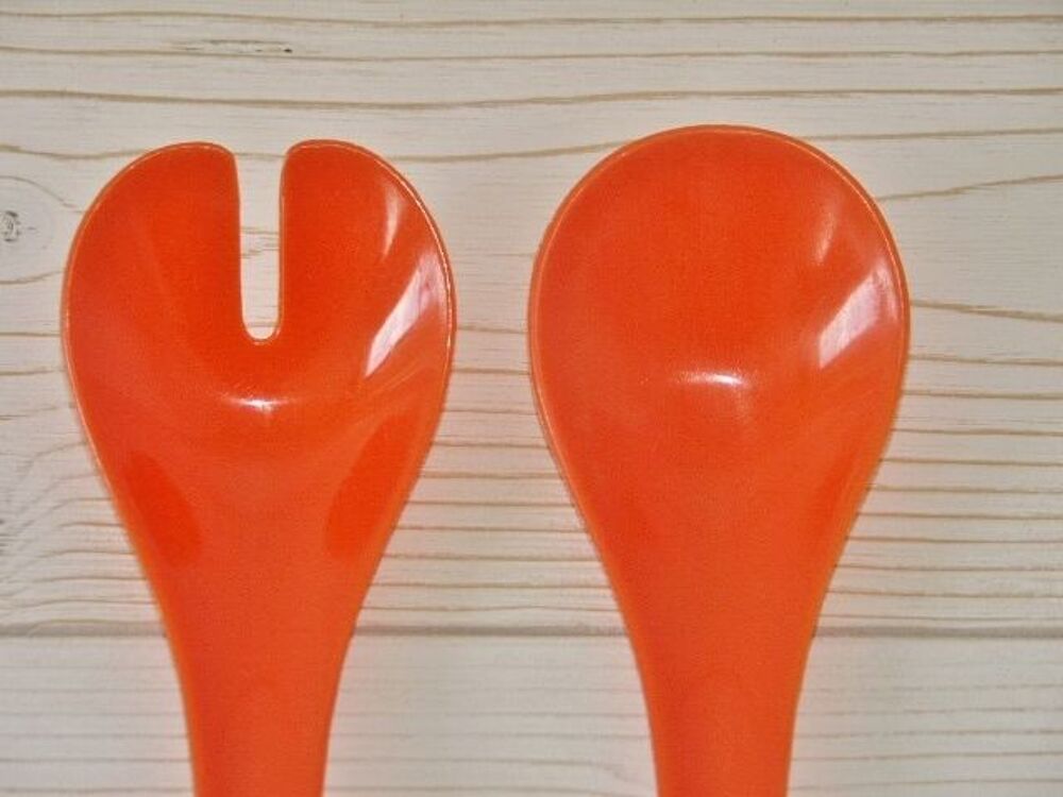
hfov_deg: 13.4
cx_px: 532
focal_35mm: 147
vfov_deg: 10.1
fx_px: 4514
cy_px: 398
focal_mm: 37.37
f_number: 3.2
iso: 64
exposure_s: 1/200
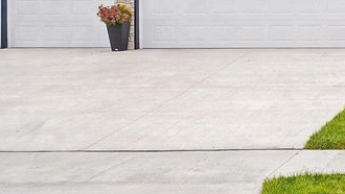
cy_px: 31
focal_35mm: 65
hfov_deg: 27.2
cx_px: 445
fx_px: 595
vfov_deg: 18.3
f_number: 8
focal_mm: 20
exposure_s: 1/25
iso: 200
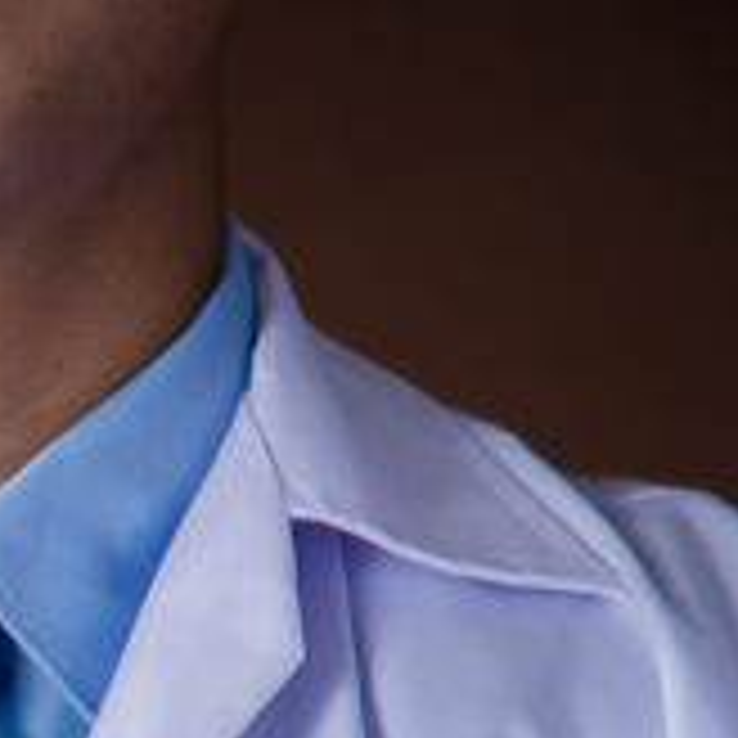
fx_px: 13411
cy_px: 1496
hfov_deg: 3.1
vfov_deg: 3.1
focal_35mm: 556
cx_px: -1269
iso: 100
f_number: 4
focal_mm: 105
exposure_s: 1/200
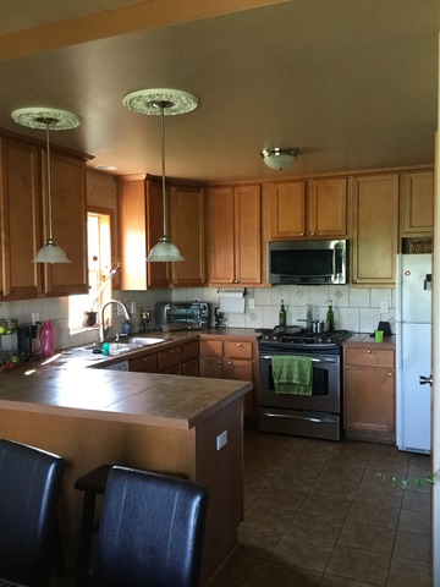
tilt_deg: -3.6
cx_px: 220
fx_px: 525
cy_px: 294
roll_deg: +0.6
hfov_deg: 45.4
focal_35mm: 31
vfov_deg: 58.4
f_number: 2.4
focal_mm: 3.3
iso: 160
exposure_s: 1/30
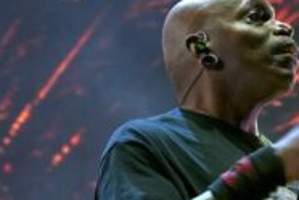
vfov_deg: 3.0
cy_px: 339
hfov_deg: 4.5
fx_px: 3804
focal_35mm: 458
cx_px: 286
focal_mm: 74
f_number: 5
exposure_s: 1/160
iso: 1250
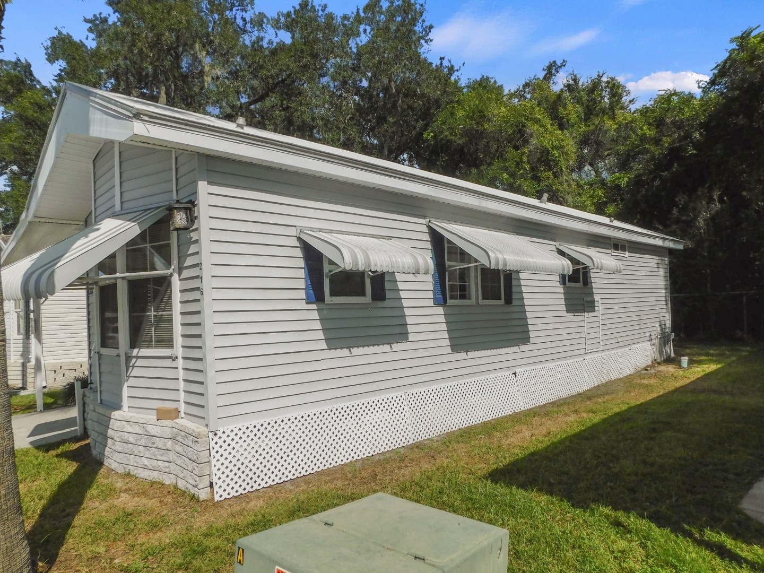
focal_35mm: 23
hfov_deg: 73.9
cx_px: 382
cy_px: 286
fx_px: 508
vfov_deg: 58.9
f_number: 6
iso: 125
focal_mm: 4
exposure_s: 1/1000
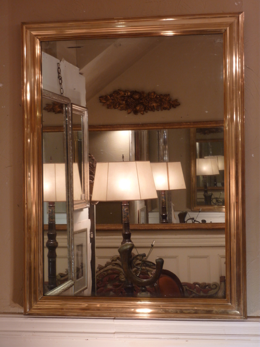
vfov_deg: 27.0
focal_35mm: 72
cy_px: 174
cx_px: 130
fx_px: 721
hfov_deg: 20.4
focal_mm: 11.9
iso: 80
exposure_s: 1/8
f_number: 4.1
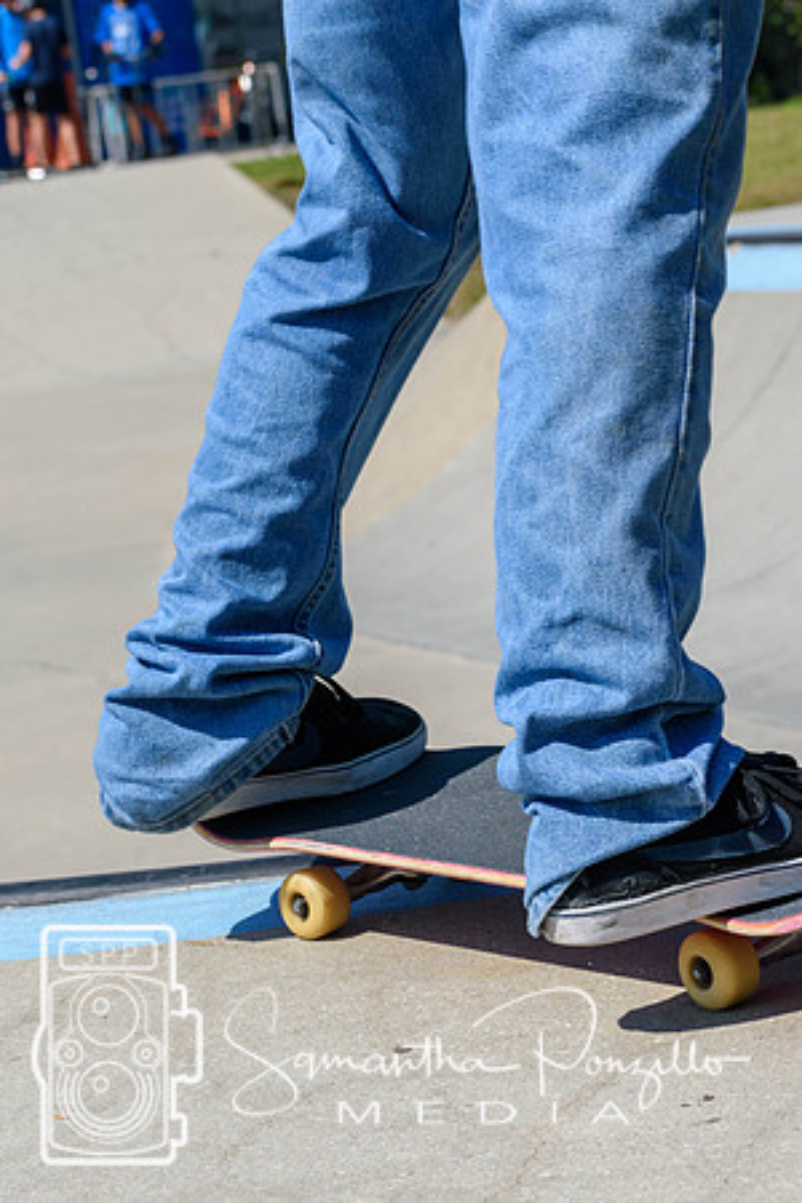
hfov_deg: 13.0
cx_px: 401
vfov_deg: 19.5
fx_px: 3508
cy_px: 602
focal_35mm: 105
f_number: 7.1
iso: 200
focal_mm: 70
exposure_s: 1/800
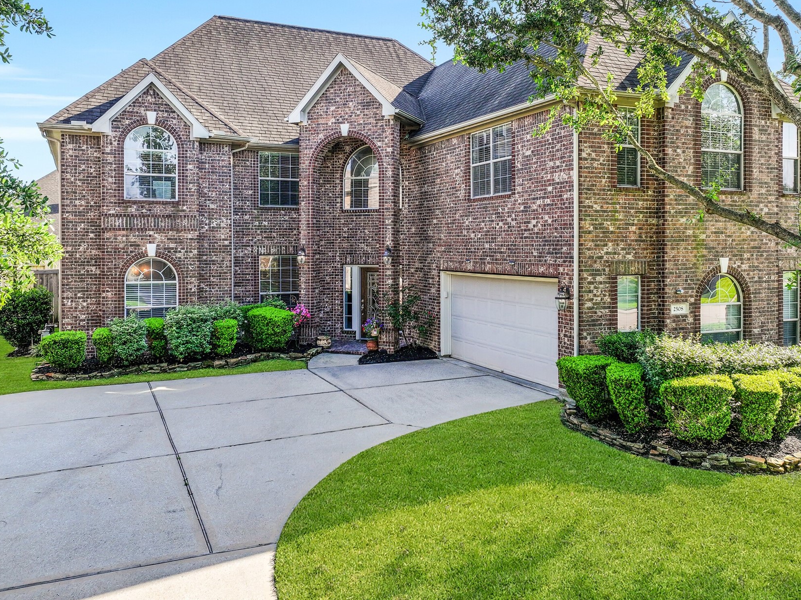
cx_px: 410
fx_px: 694
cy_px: 253
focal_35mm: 30
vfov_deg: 46.6
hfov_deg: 60.0
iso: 100
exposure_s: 1/400
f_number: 4
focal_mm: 12.29
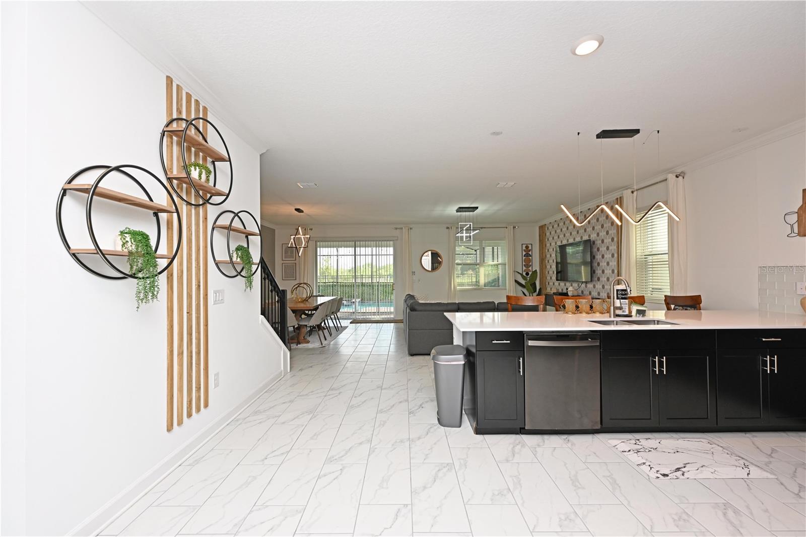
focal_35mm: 14
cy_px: 268
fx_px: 313
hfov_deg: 104.3
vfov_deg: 81.2
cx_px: 403
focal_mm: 14
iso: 200
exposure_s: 1/80
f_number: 4.5
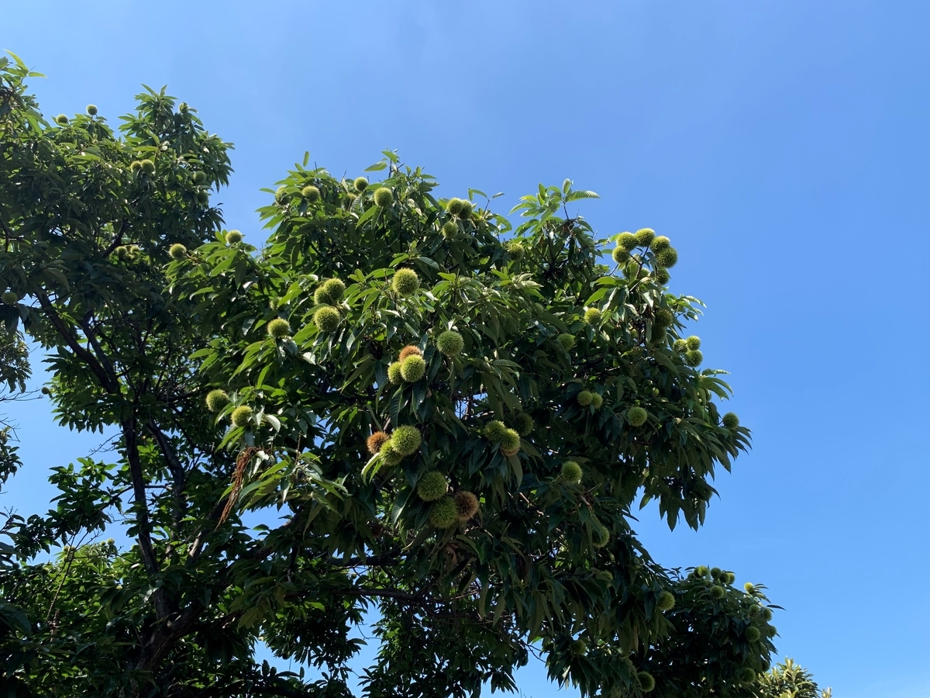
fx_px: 699
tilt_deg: +40.7
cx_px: 465
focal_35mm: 26
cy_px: 349
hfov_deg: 67.3
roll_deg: +2.1
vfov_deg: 53.1
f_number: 1.8
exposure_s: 1/1149
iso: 25
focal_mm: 4.25
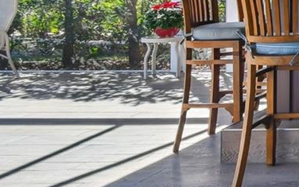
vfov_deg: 18.9
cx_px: 557
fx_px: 530
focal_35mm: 65
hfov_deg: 20.5
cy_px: -37
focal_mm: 10
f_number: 7.1
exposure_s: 1/160
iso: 100
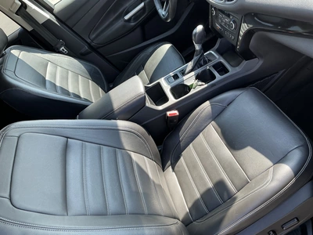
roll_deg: +42.1
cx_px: 156
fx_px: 253
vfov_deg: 49.7
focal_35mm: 28
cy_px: 118
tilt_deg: -39.5
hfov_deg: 63.4
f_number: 1.8
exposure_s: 1/122
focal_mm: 3
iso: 25
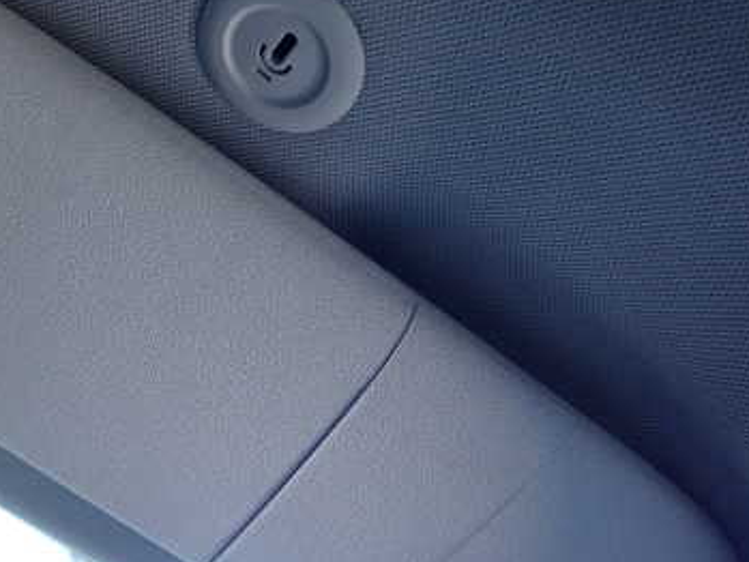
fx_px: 1190
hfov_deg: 34.2
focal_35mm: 55
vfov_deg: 26.6
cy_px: 298
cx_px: 187
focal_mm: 5.79
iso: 400
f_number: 2.4
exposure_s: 1/125
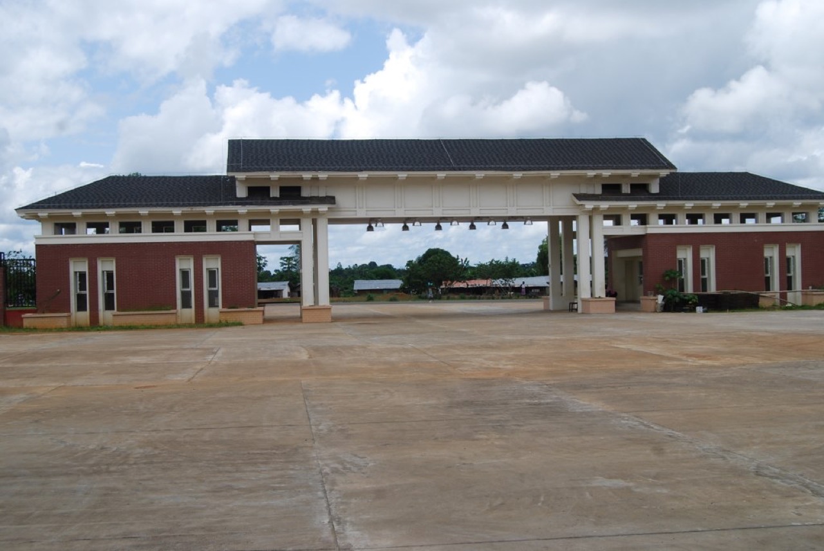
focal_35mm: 39
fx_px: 893
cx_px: 412
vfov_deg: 34.3
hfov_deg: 49.5
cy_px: 276
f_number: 8
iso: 100
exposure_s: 1/250
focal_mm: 26
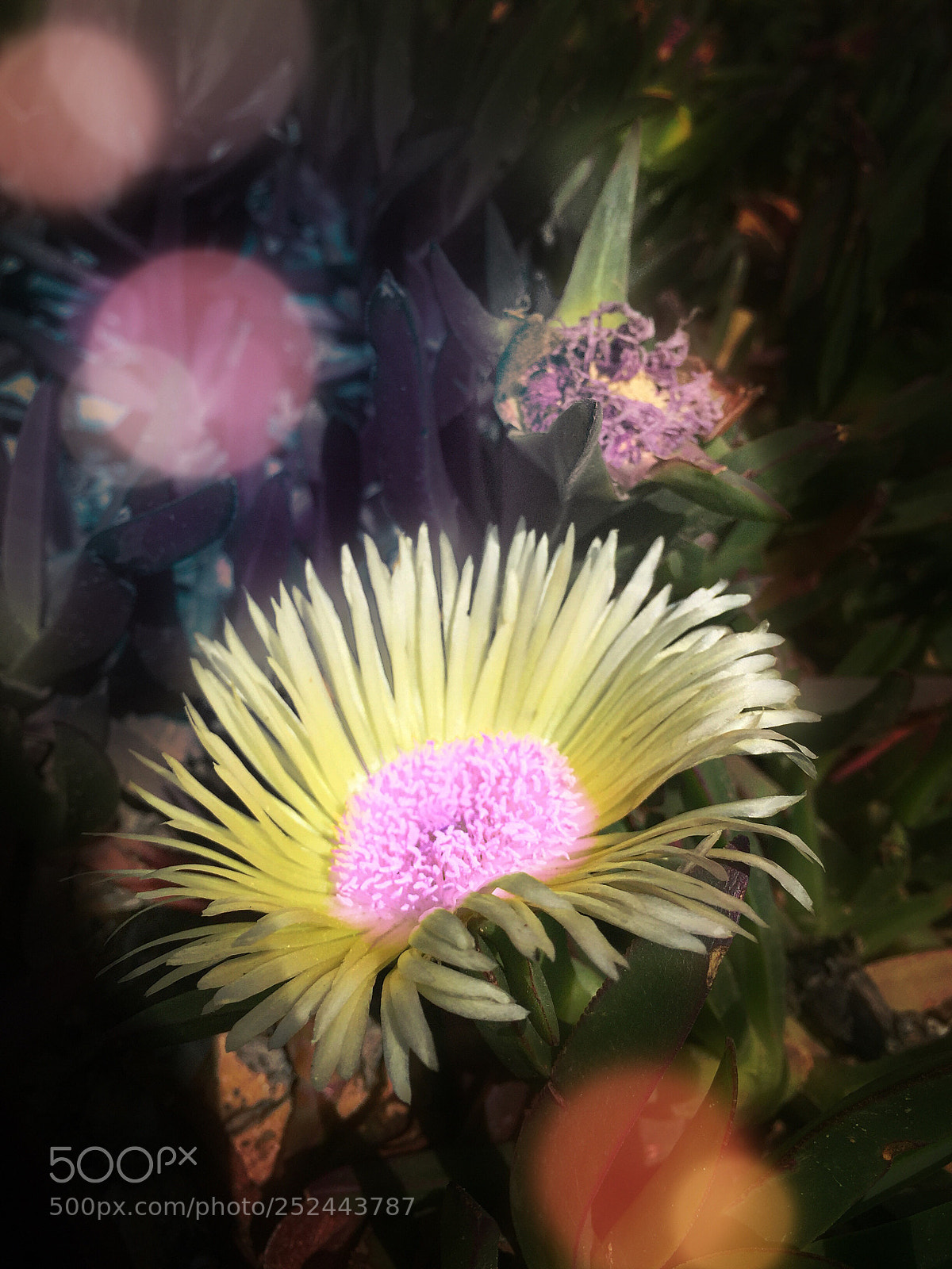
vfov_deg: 61.7
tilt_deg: -38.5
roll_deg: -28.9
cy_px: 634
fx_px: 1063
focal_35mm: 29
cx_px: 476
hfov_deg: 48.2
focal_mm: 4.15
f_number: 2.2
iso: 32
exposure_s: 1/7937
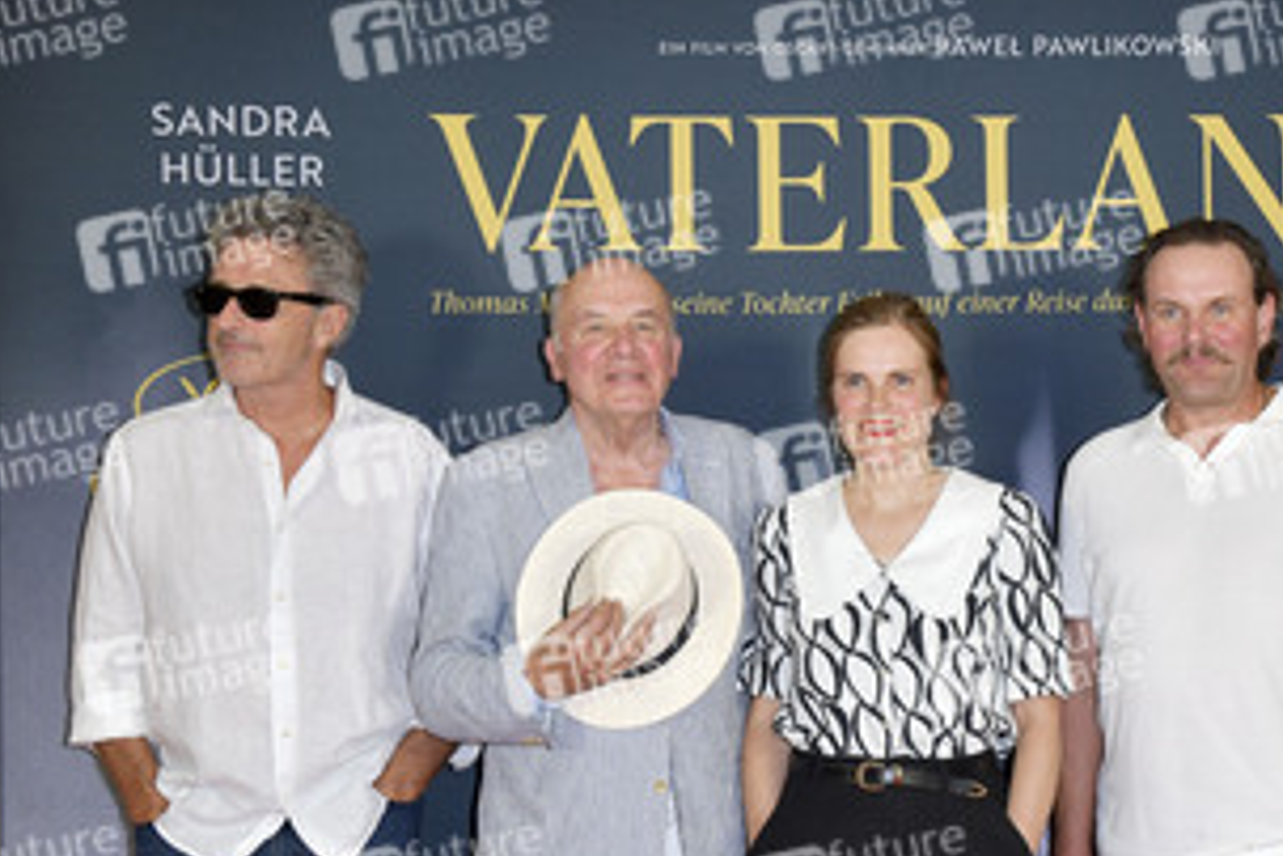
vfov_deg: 25.9
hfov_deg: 37.5
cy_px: 559
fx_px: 1853
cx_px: 921
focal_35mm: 52
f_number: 7.1
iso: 640
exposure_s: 1/250
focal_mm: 35
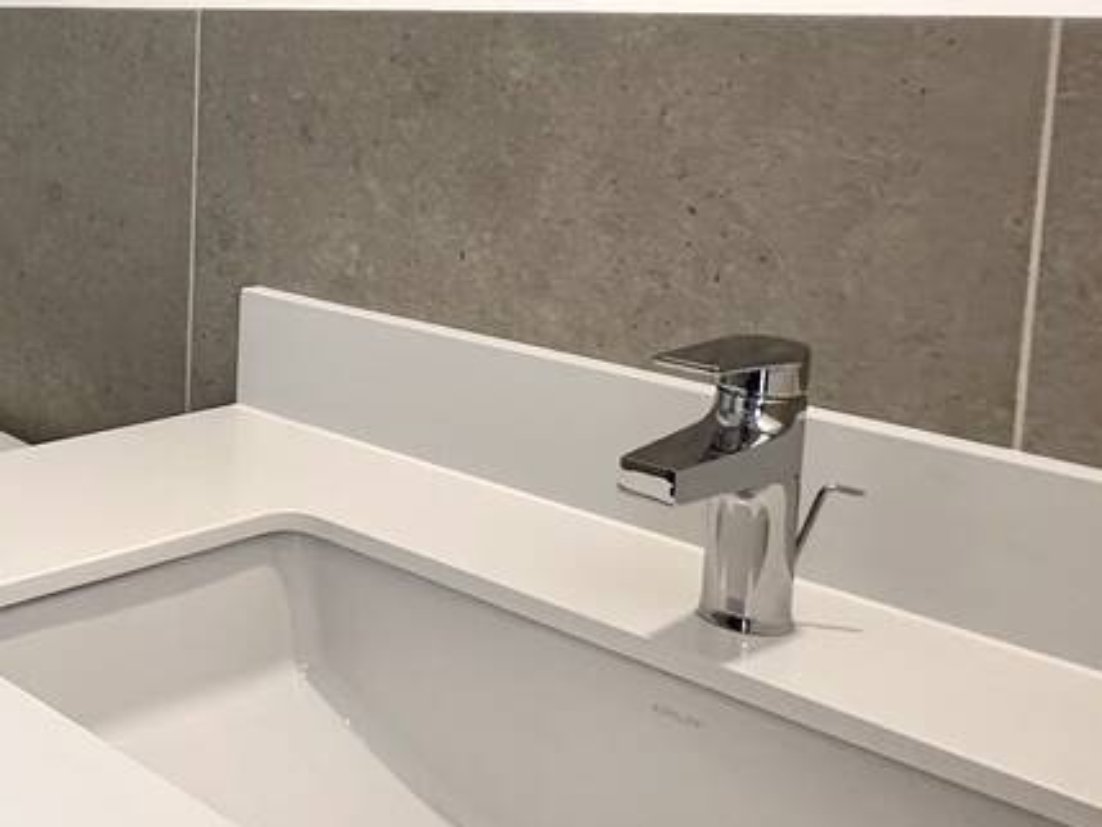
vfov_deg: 30.2
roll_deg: +0.2
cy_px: 167
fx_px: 1497
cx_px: -185
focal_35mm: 47
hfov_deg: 33.6
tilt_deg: -6.5
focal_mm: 2.22
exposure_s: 1/60
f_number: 2.2
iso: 250
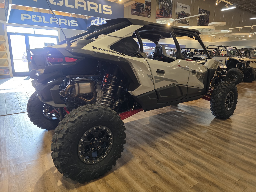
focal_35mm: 23
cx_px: 128
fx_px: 170
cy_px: 96
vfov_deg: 58.9
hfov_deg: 73.9
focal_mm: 6.3
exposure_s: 1/120
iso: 400
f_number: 1.7
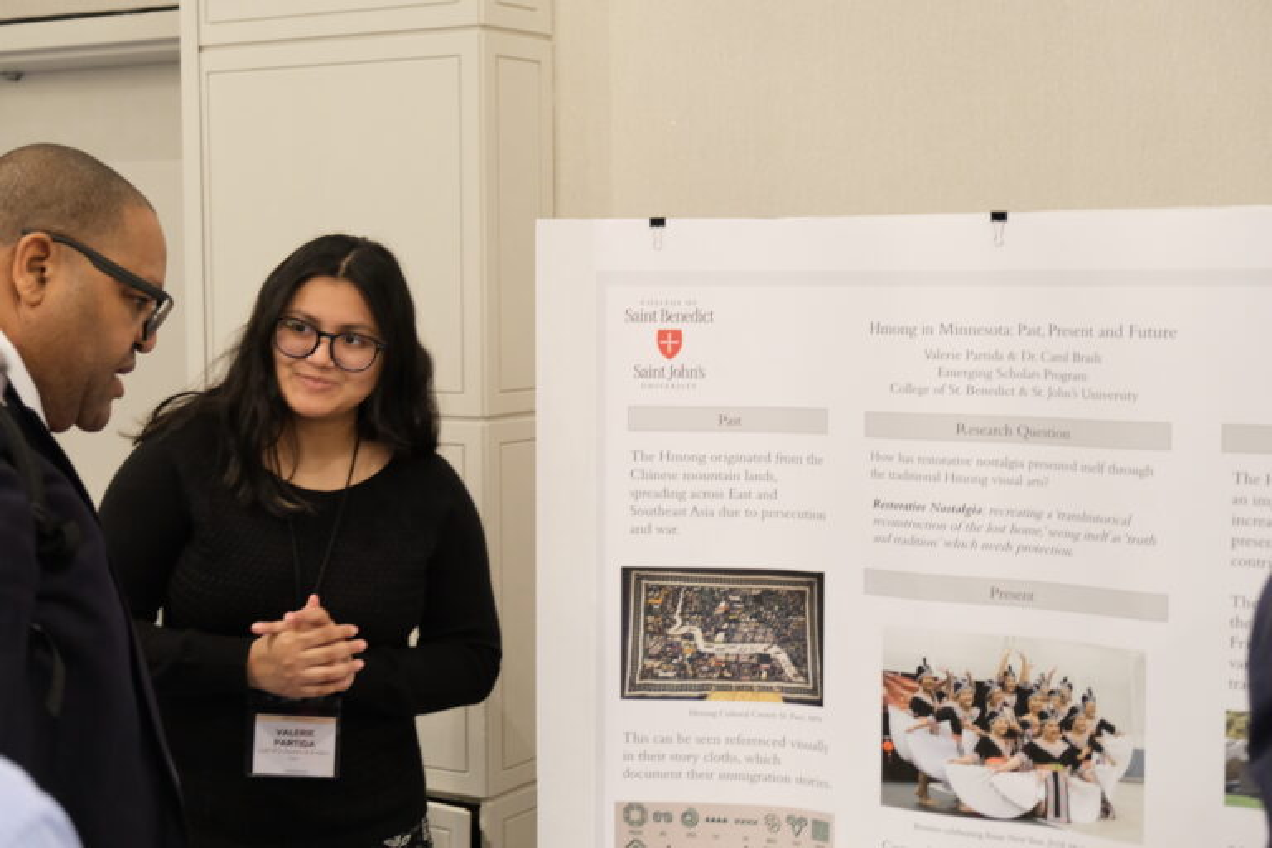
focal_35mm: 59
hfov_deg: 33.9
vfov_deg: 23.0
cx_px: 636
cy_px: 424
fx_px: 2085
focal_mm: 39
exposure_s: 1/28
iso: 3200
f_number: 3.6
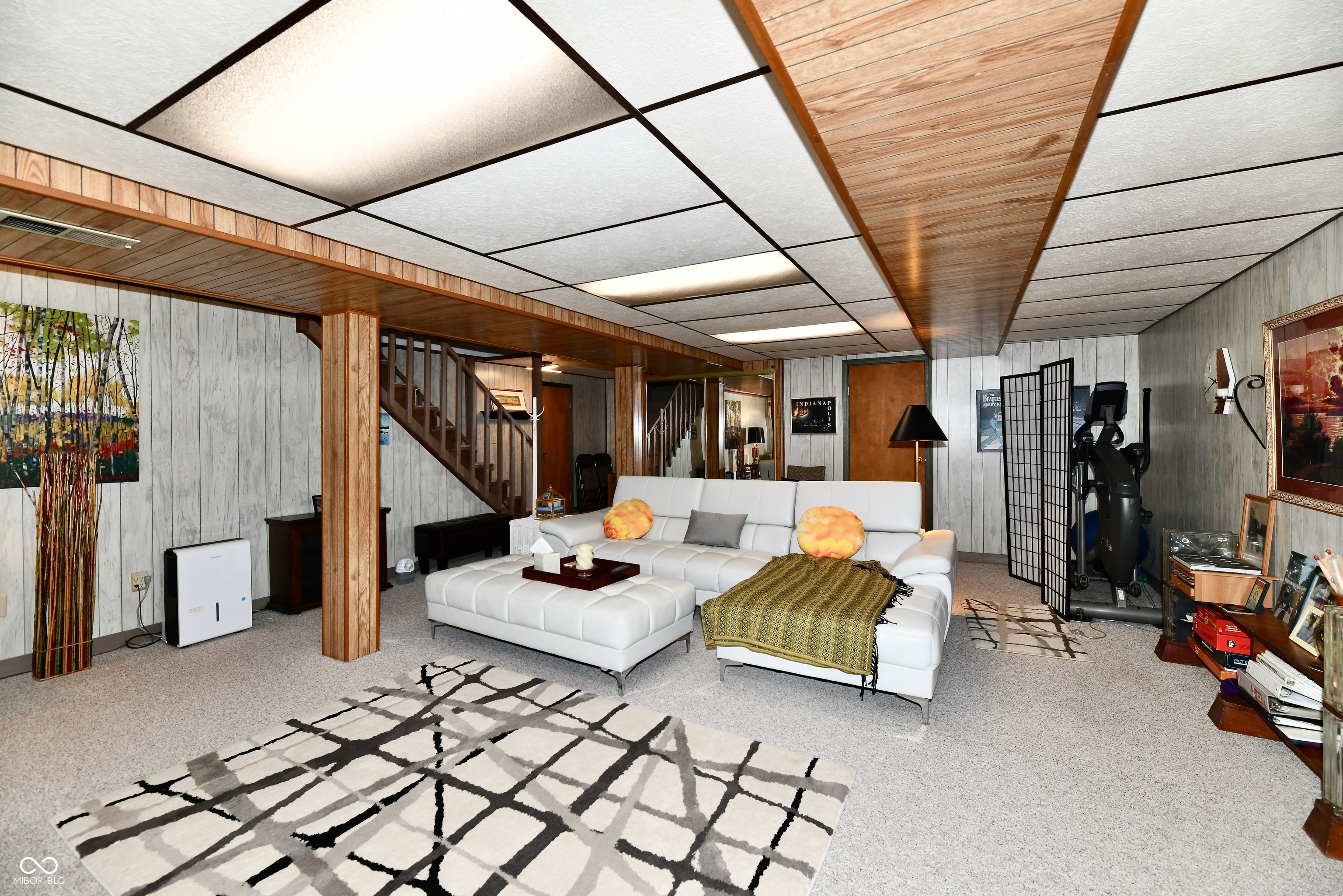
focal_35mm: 14
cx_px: 672
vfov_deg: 81.2
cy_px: 448
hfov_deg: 104.3
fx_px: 522
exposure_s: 1/60
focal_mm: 14
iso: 640
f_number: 6.3
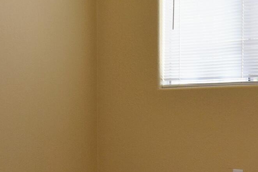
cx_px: 136
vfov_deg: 15.4
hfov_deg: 23.1
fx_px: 633
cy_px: 131
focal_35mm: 88
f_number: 5.6
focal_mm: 13
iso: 450
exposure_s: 1/60
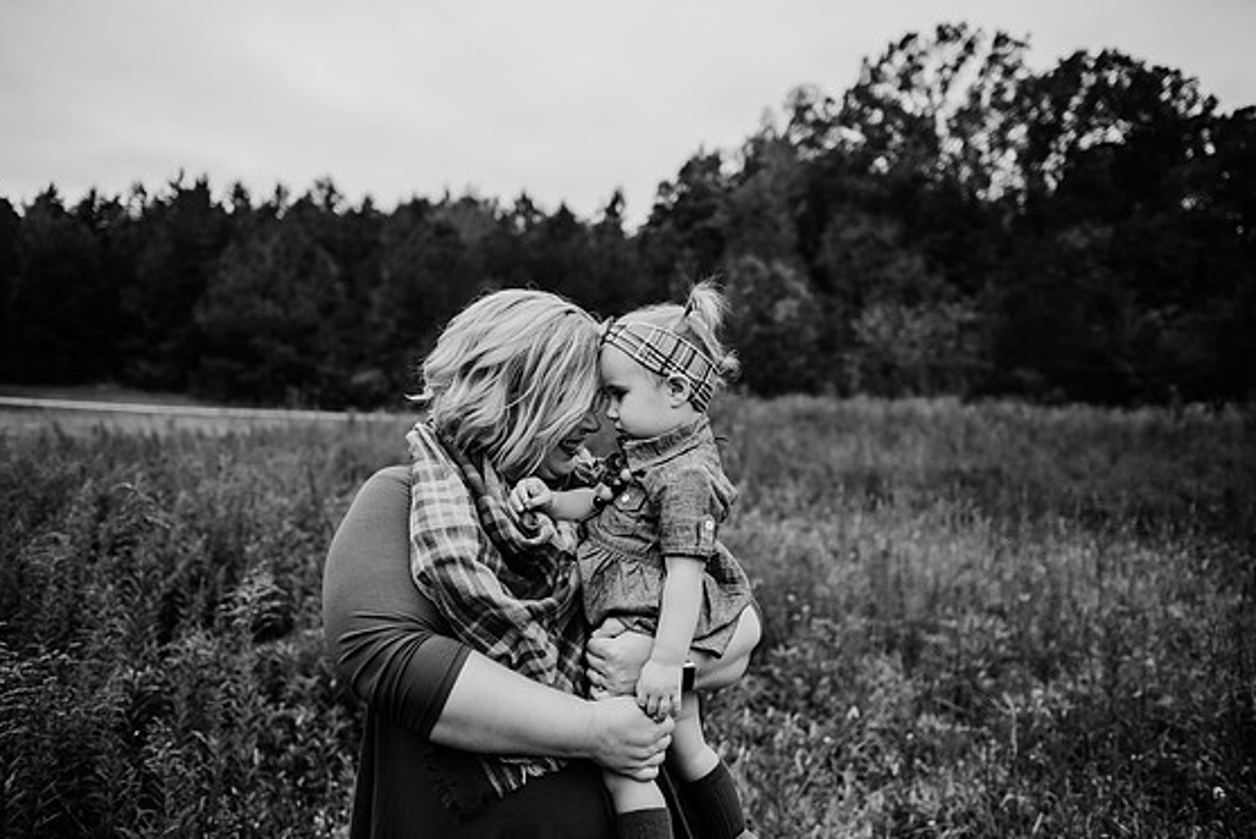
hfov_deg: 71.5
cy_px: 427
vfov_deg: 51.3
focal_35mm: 25
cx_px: 607
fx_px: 873
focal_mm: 24
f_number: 2.2
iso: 125
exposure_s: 1/800
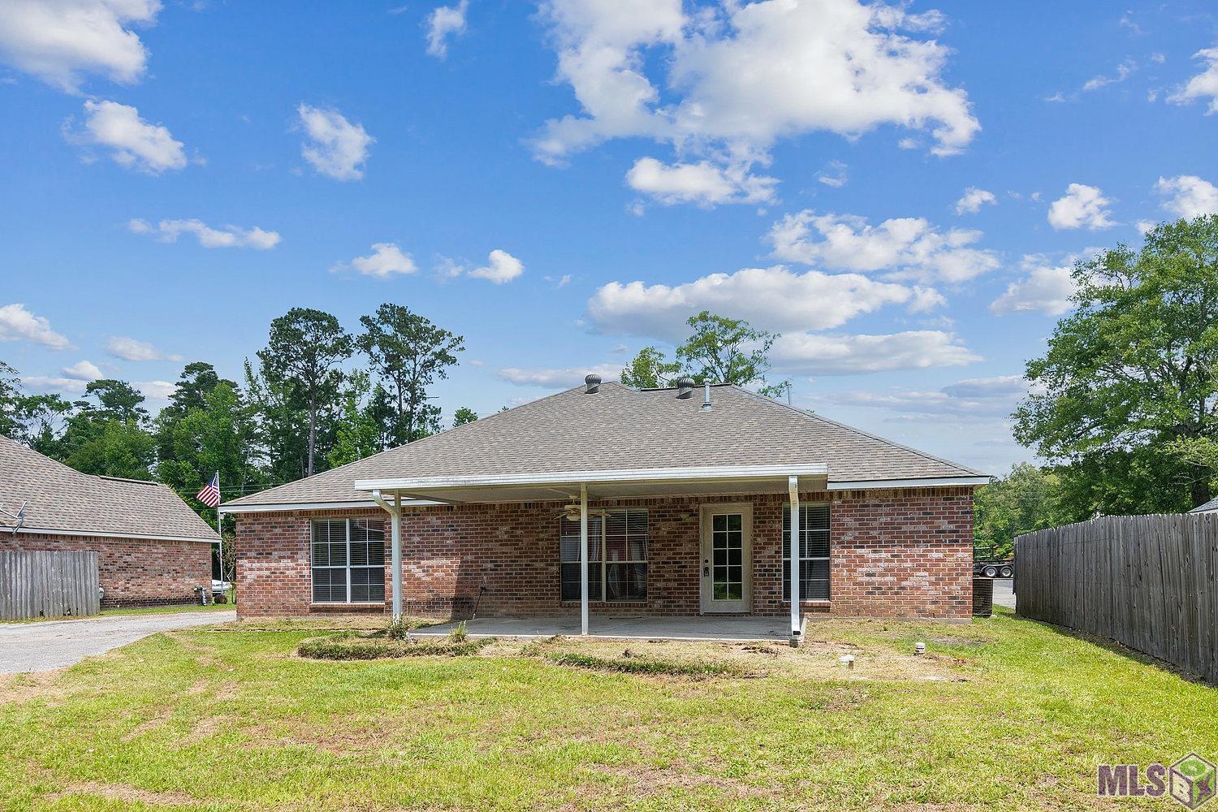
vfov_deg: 53.1
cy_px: 406
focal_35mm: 24
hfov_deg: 73.7
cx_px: 609
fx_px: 812
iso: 200
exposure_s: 1/500
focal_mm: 16
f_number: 10
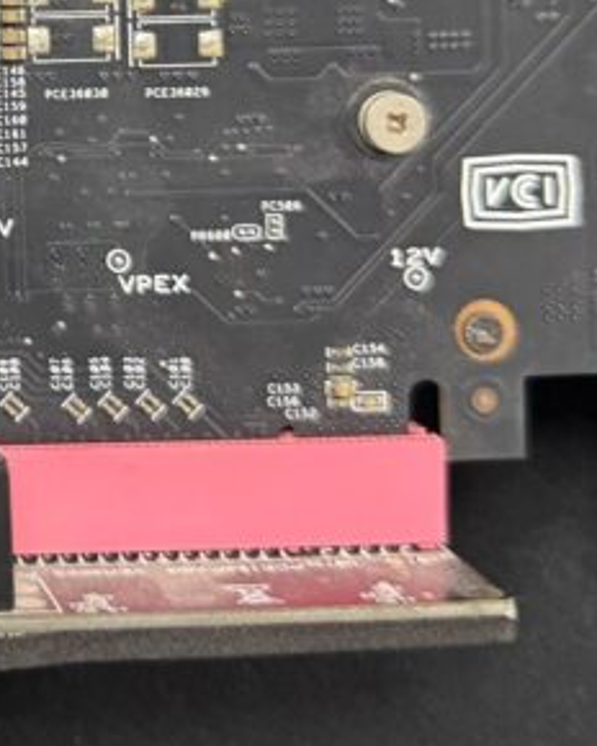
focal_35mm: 97
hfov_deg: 14.6
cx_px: -345
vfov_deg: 19.0
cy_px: -62
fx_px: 2142
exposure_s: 1/50
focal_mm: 6.76
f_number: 1.78
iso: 320
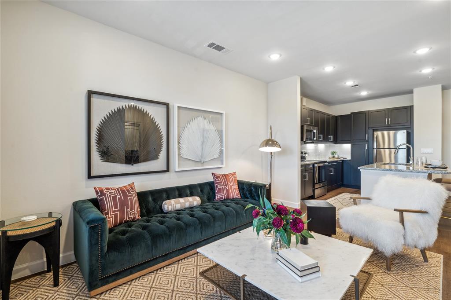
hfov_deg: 96.8
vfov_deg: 73.7
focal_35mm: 16
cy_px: 150
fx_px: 200
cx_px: 226
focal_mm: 16
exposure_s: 1/2
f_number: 9
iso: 200
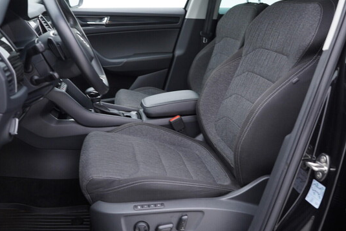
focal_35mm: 37
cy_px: 114
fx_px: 356
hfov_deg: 51.9
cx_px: 171
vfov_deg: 36.0
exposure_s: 1/40
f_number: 2.8
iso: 200
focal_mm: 24
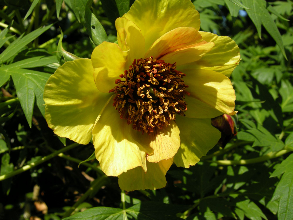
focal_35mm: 35
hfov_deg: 52.6
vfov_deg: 40.7
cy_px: 110
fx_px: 296
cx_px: 146
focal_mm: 7.5
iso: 64
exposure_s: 1/252
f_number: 5.4
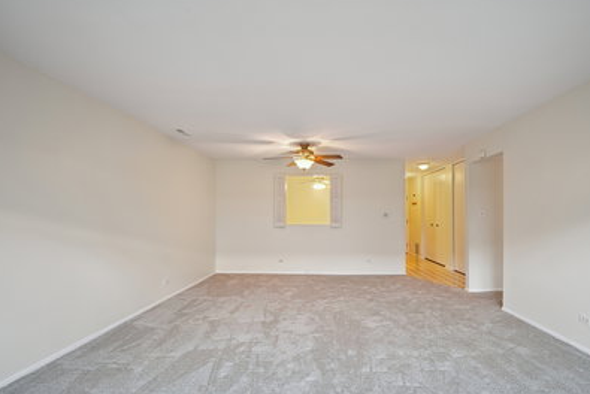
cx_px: 326
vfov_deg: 70.5
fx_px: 279
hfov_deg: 92.9
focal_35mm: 17
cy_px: 204
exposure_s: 1/50
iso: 400
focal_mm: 14
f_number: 3.5
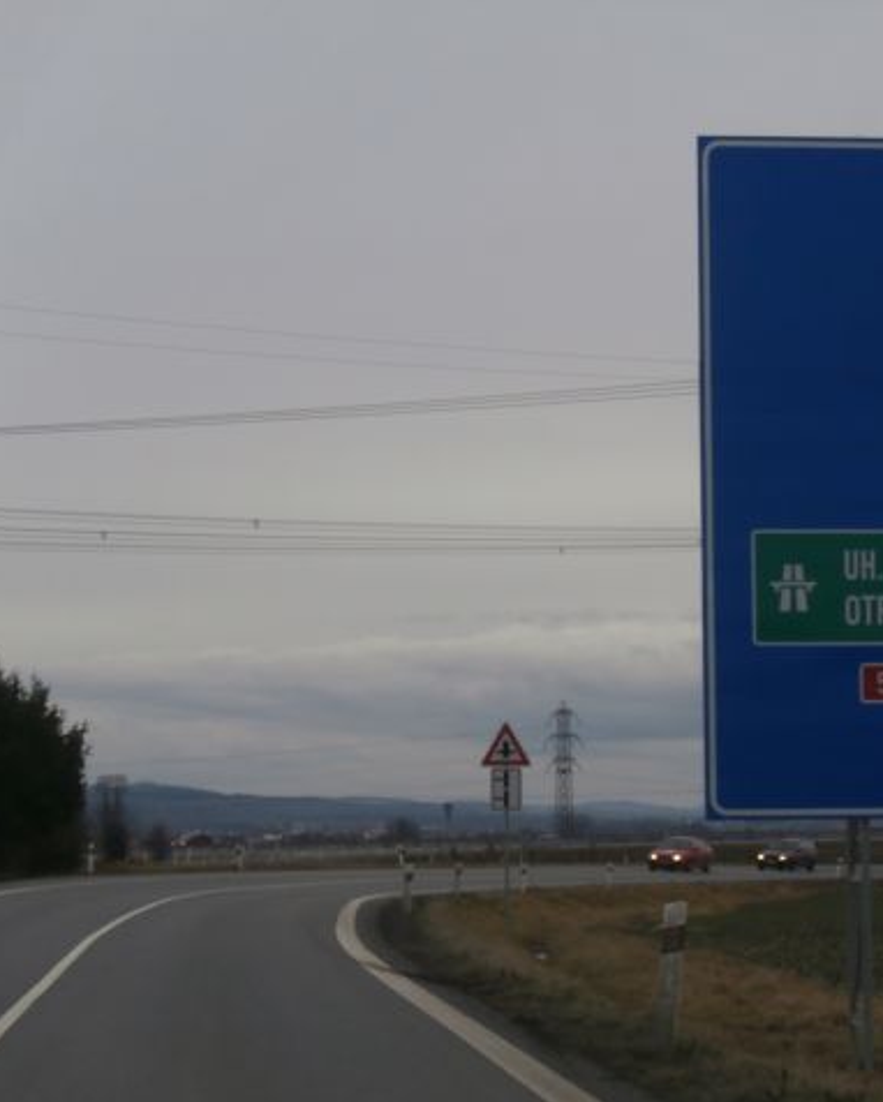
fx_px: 4701
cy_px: 552
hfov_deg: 10.7
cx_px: 726
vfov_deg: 13.4
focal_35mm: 144
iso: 100
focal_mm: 19.54
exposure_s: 1/125
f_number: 5.4
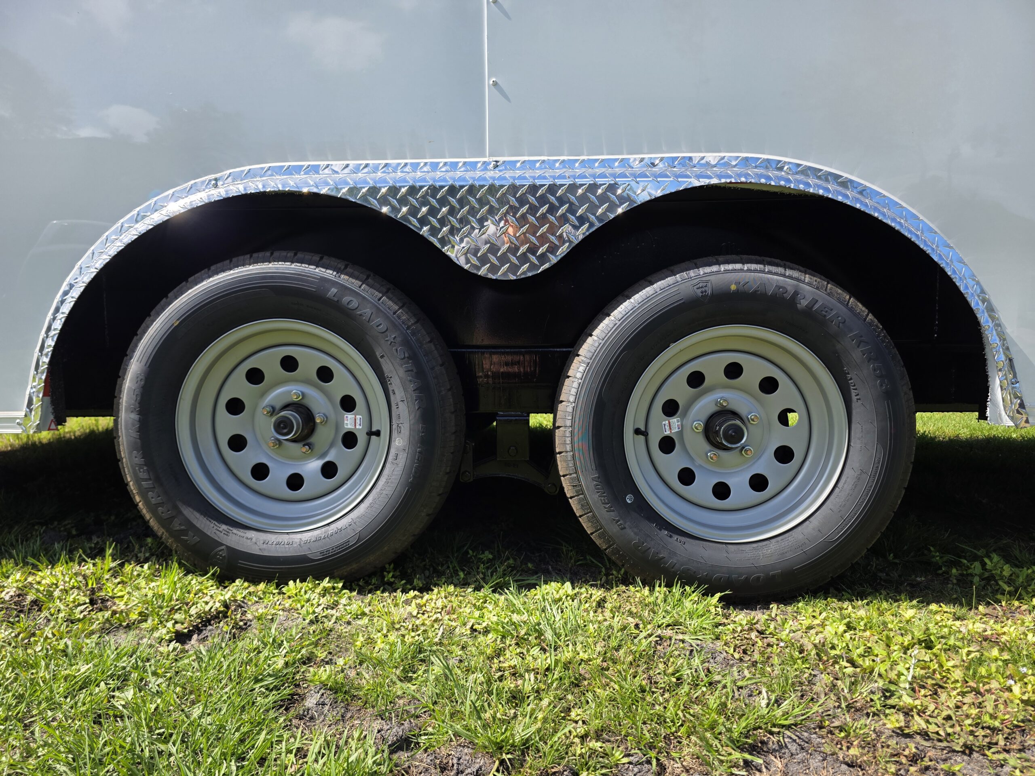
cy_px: 388
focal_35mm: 23
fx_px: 688
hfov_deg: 73.9
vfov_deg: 58.9
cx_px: 518
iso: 80
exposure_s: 1/2745
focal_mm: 6.3
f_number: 1.7
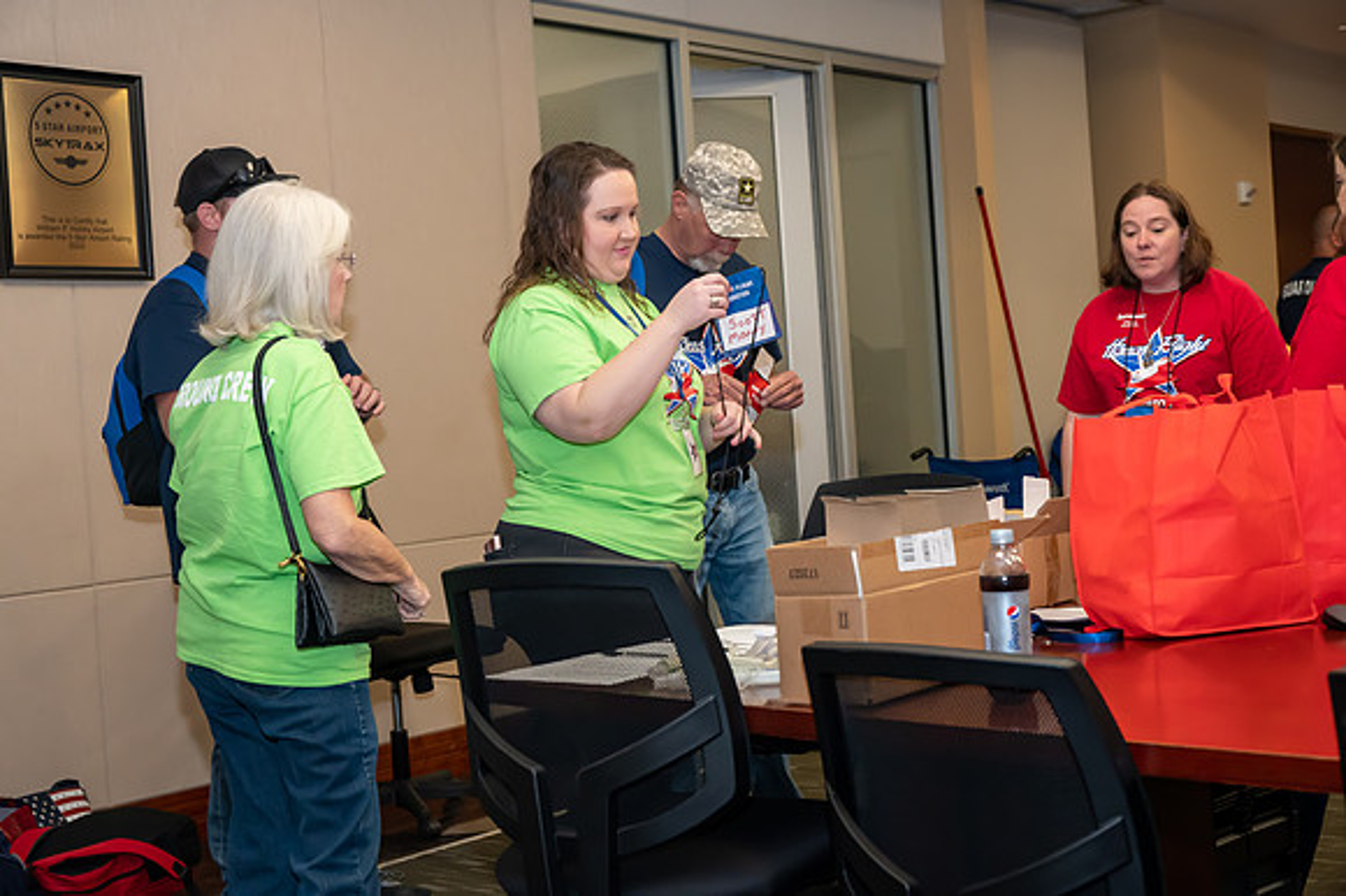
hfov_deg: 39.6
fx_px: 1868
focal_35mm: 50
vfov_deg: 27.0
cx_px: 673
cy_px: 448
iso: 6400
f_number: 5.6
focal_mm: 50
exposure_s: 1/160
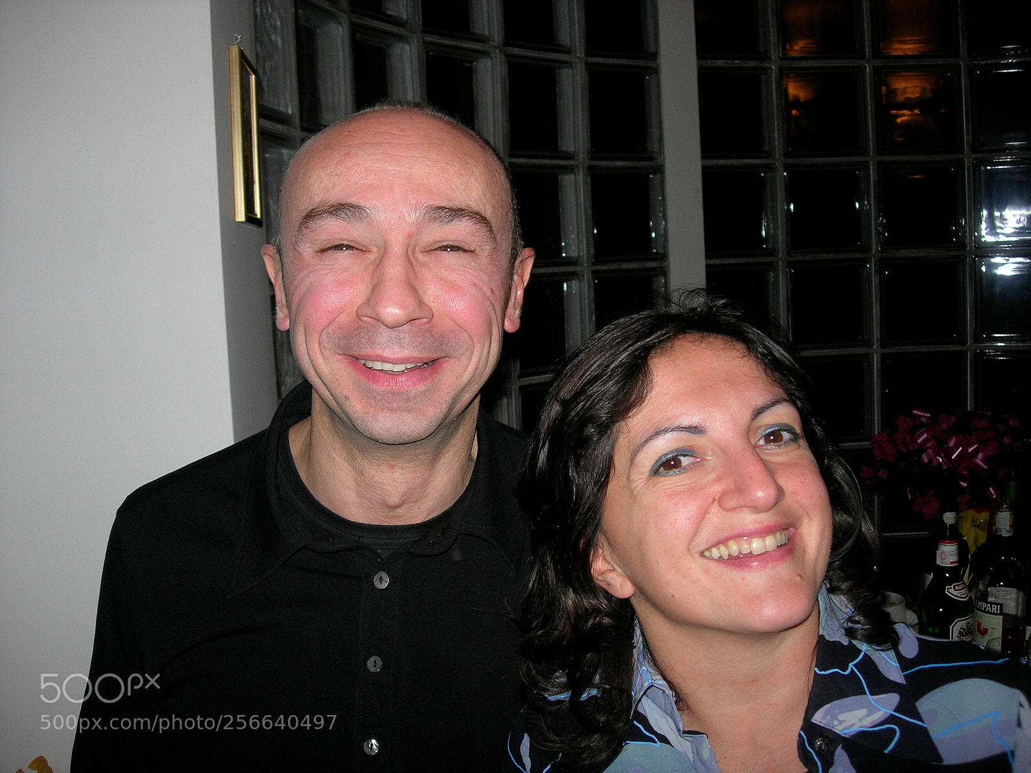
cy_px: 386
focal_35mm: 38
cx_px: 516
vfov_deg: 37.7
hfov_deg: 49.0
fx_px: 1132
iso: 64
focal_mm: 7.8
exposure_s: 1/60.1
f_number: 2.8
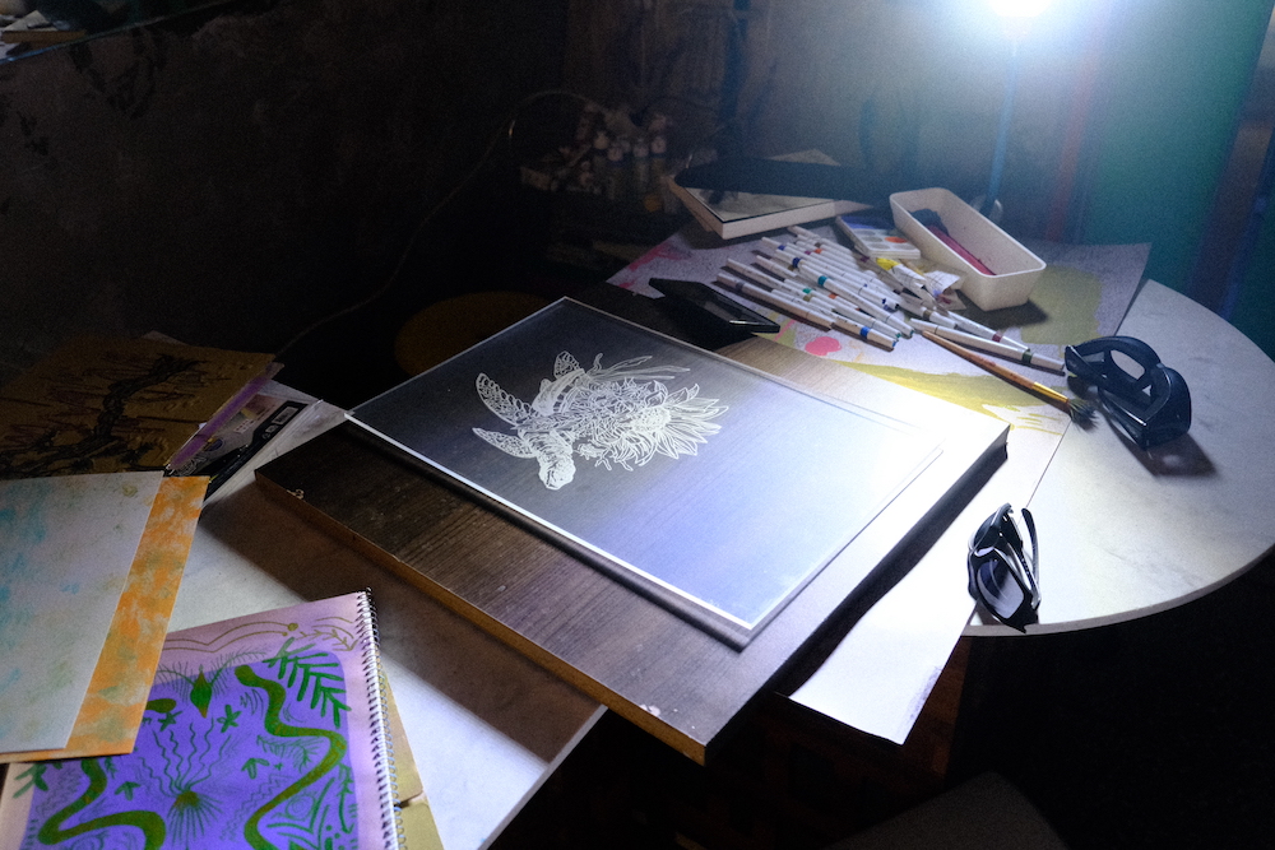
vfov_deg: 42.3
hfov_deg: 60.3
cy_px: 425
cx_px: 638
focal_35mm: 31
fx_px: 1098
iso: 2000
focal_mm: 20.5
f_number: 3.2
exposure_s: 1/125
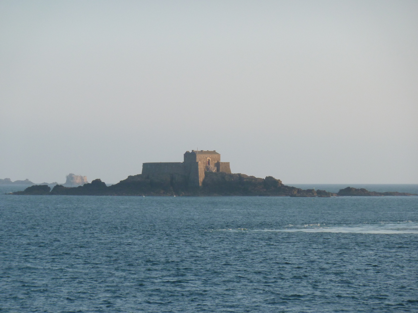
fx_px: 2367
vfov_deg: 7.6
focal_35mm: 196
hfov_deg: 10.1
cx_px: 209
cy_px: 156
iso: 160
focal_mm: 32.1
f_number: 4.5
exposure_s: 1/400
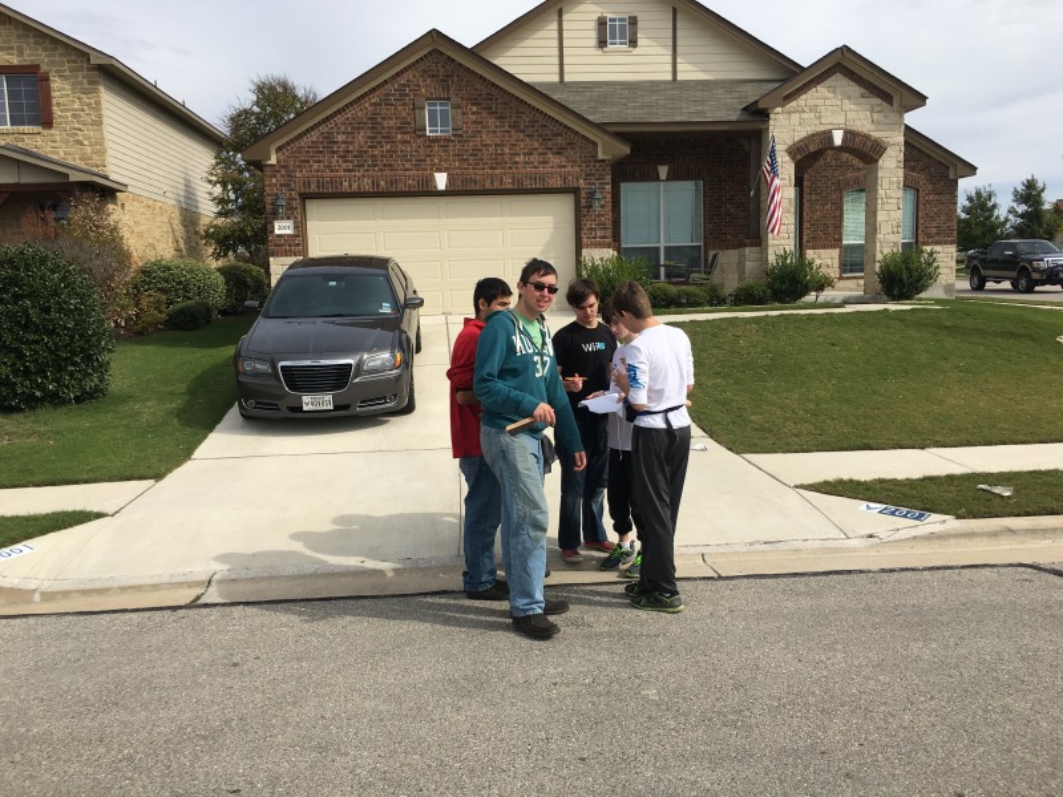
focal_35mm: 29
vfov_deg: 48.2
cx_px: 532
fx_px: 891
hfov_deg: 61.7
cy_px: 398
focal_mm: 4.15
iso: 25
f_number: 2.2
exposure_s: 1/2198
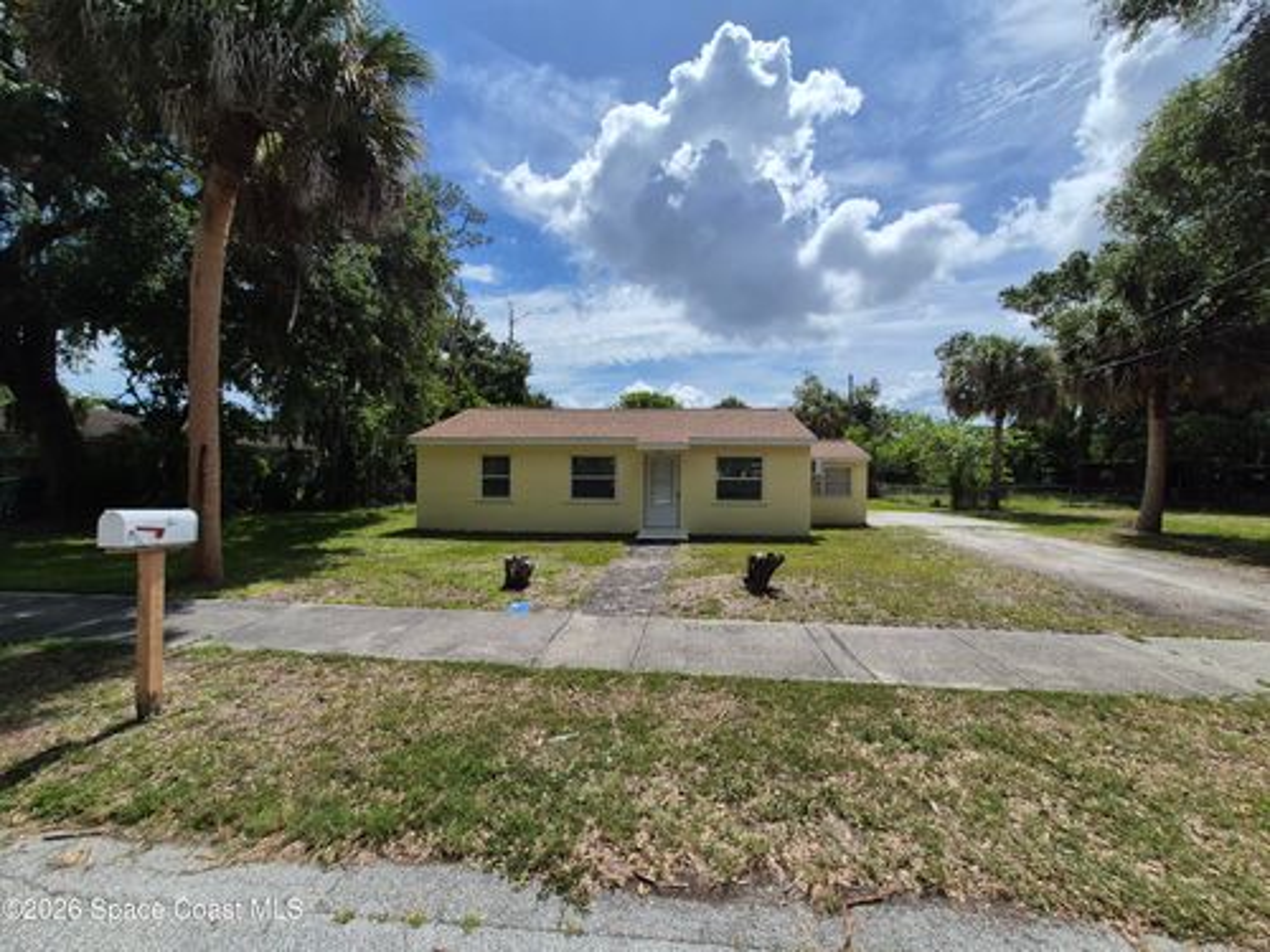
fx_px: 477
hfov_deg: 106.2
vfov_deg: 89.9
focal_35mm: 13
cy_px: 476
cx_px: 635
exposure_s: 1/3296
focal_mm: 1.74
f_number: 2.2
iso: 50
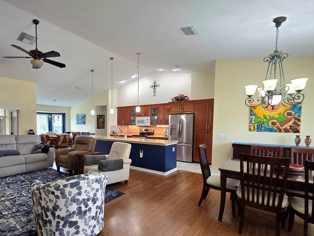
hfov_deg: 86.6
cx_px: 125
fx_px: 163
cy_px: 133
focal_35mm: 18
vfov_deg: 71.3
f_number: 1.9
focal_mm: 2.2
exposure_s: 1/120
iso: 250
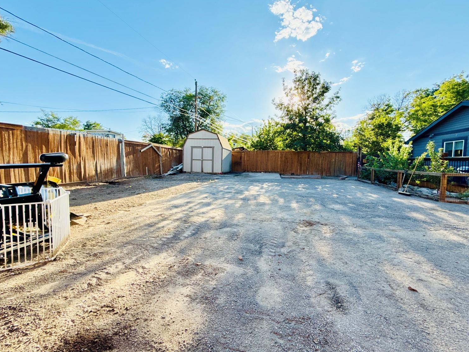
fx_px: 203
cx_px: 244
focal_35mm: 15
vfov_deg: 81.8
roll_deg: +0.7
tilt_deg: -4.8
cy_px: 175
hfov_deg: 98.1
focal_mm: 2.22
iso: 64
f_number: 2.2
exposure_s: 1/928
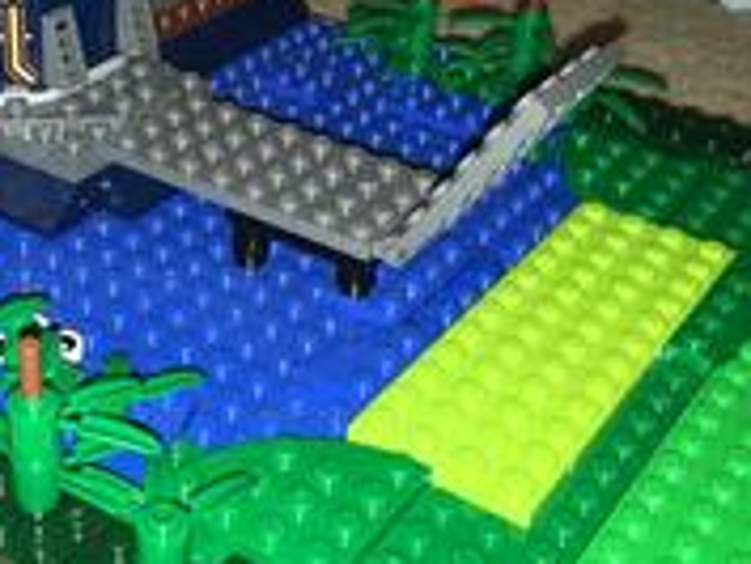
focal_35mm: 59
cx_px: 161
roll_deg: -0.8
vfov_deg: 24.8
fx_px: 1281
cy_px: 204
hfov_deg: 31.9
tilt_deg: -31.4
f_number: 2.2
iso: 25
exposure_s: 1/37
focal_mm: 4.15
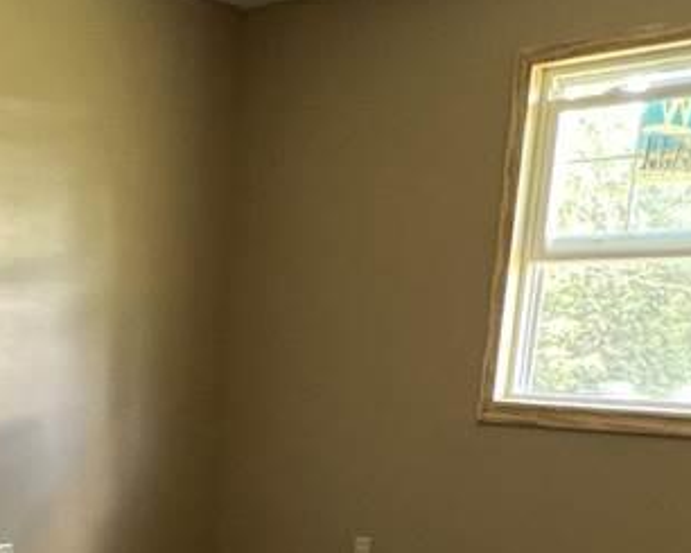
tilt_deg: -17.0
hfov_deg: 33.7
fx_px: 1084
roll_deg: -1.6
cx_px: 86
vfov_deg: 25.5
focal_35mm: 53
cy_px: 673
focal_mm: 1.57
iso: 320
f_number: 1.8
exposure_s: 1/60
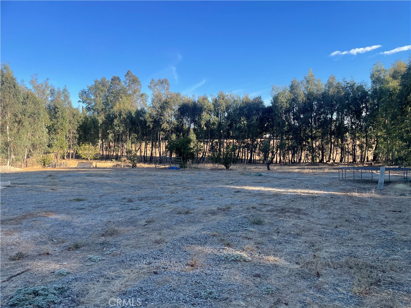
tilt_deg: -3.6
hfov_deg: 67.3
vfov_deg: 53.1
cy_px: 154
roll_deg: +2.7
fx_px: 309
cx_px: 206
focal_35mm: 26
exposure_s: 1/1208
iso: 32
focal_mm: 4.2
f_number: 1.6
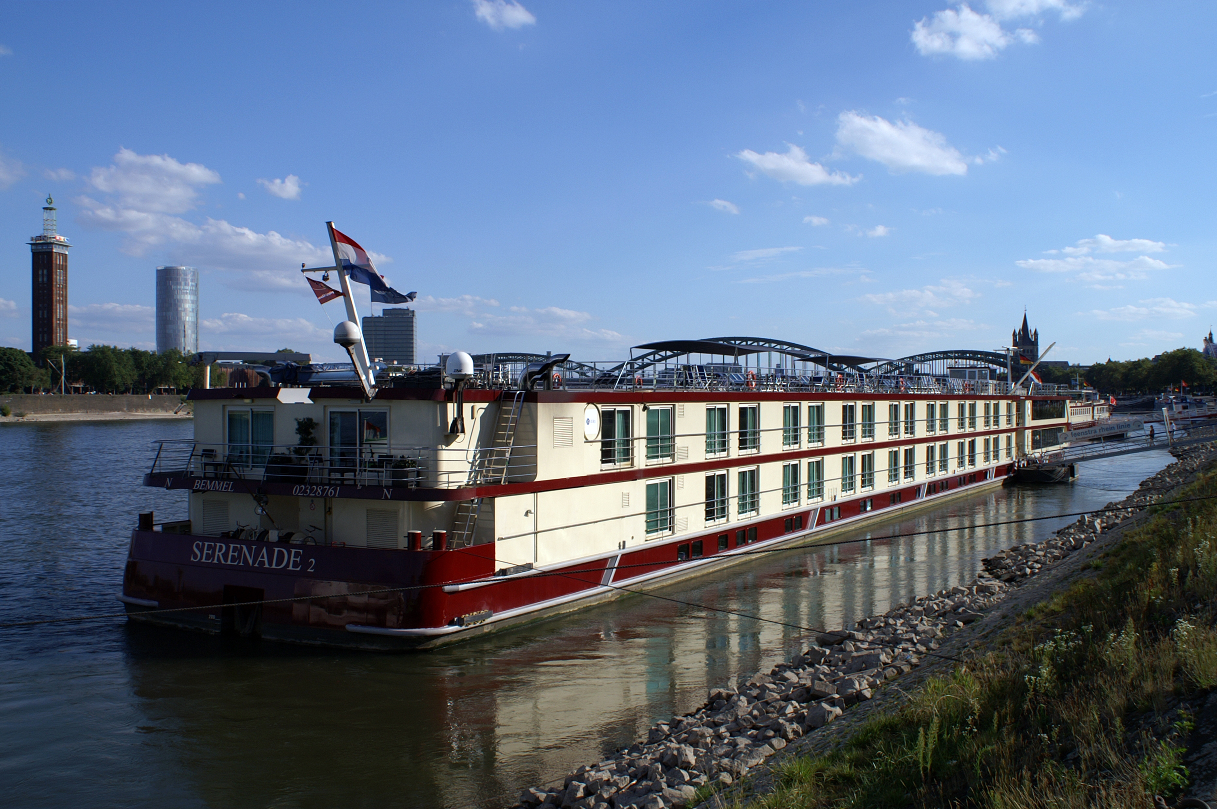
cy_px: 404
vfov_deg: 36.8
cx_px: 608
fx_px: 1216
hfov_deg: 53.2
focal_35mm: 36
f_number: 8
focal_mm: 24
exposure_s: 1/640
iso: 100
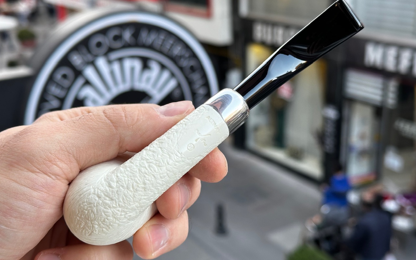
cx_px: 208
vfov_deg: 25.3
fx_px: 578
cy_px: 128
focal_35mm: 51
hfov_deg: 39.6
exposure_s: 1/100
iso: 50
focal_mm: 6.86
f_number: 1.78
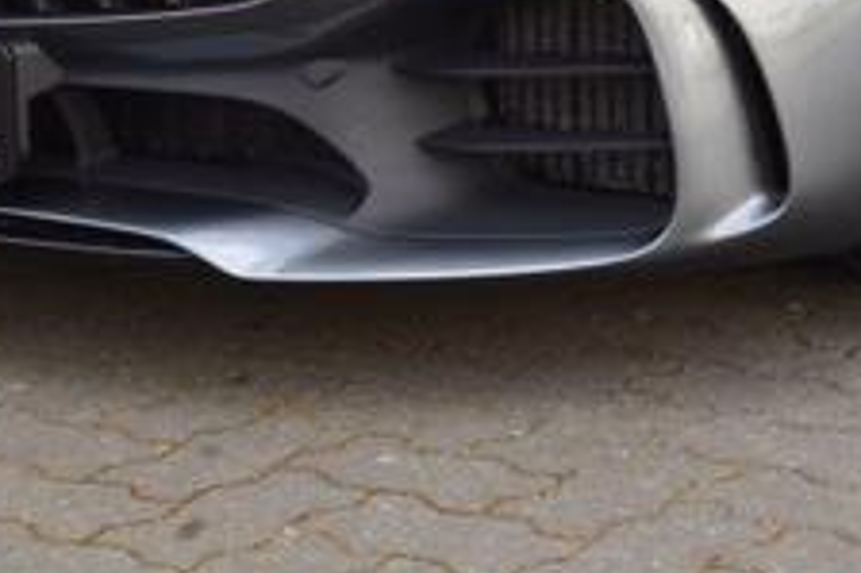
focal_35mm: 137
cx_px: 684
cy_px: -223
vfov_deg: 9.8
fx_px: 3274
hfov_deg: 14.9
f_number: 10
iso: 360
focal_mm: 32
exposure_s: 1/60
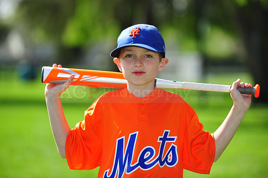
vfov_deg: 6.9
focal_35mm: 200
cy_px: 89
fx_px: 1488
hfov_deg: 10.3
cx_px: 134
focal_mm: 200
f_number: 4.5
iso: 200
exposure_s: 1/800
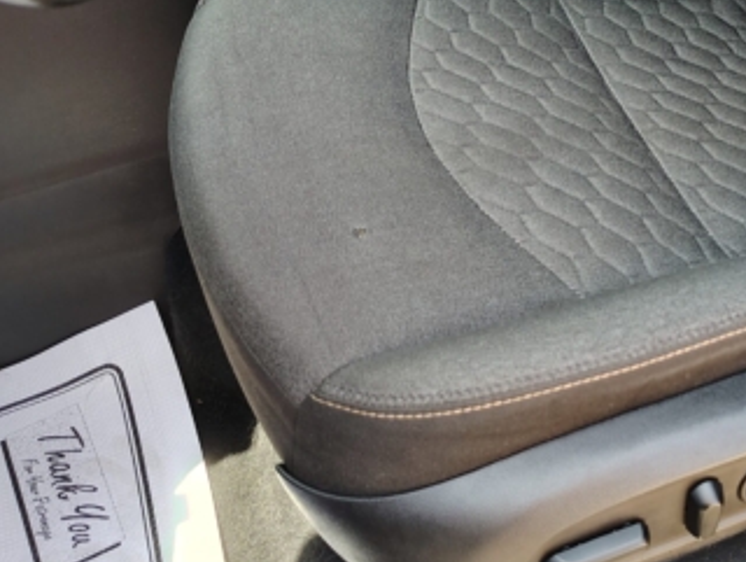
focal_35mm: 51
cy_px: 271
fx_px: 1101
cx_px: 657
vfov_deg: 28.6
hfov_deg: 35.4
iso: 341
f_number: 1.8
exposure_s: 1/120
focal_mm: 5.56
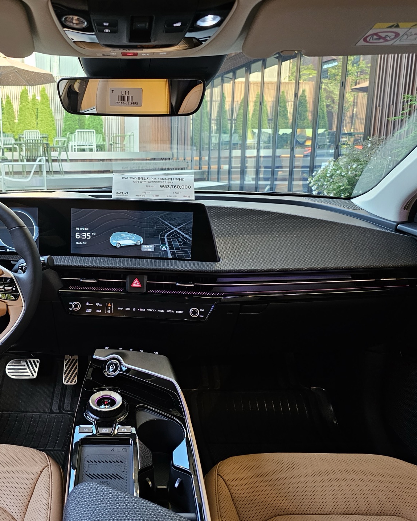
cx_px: 120
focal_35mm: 30
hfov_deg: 47.2
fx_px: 463
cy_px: 260
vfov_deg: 58.8
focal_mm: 6.3
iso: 320
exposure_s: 1/120
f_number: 1.7
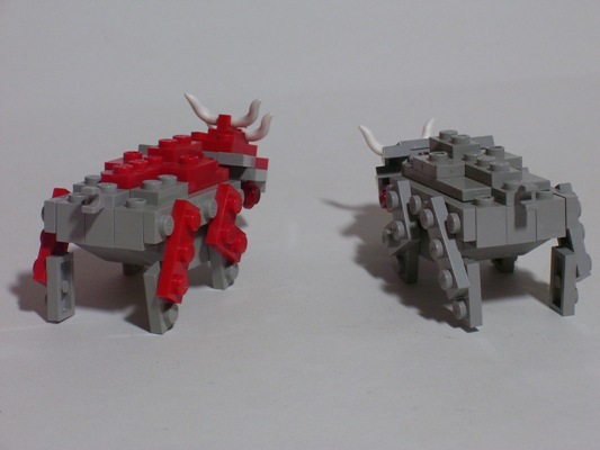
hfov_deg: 19.3
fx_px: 1768
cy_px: 225
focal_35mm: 102
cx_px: 300
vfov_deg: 14.5
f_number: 4.6
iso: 160
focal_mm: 16.8
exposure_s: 1/10
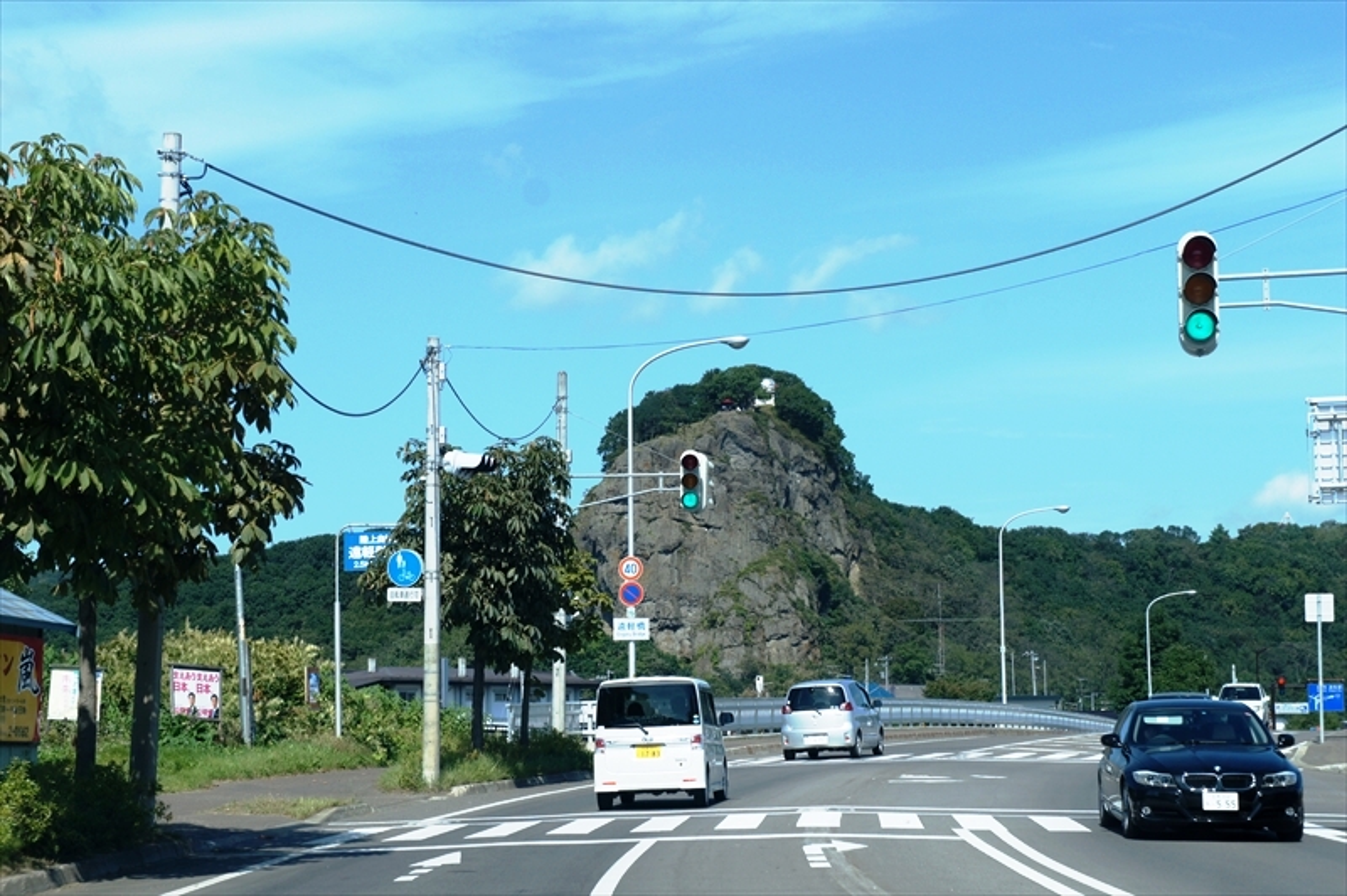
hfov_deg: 24.6
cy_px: 448
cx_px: 674
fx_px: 3084
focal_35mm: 82
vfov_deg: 16.5
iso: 200
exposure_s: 1/400
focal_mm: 55
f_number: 8
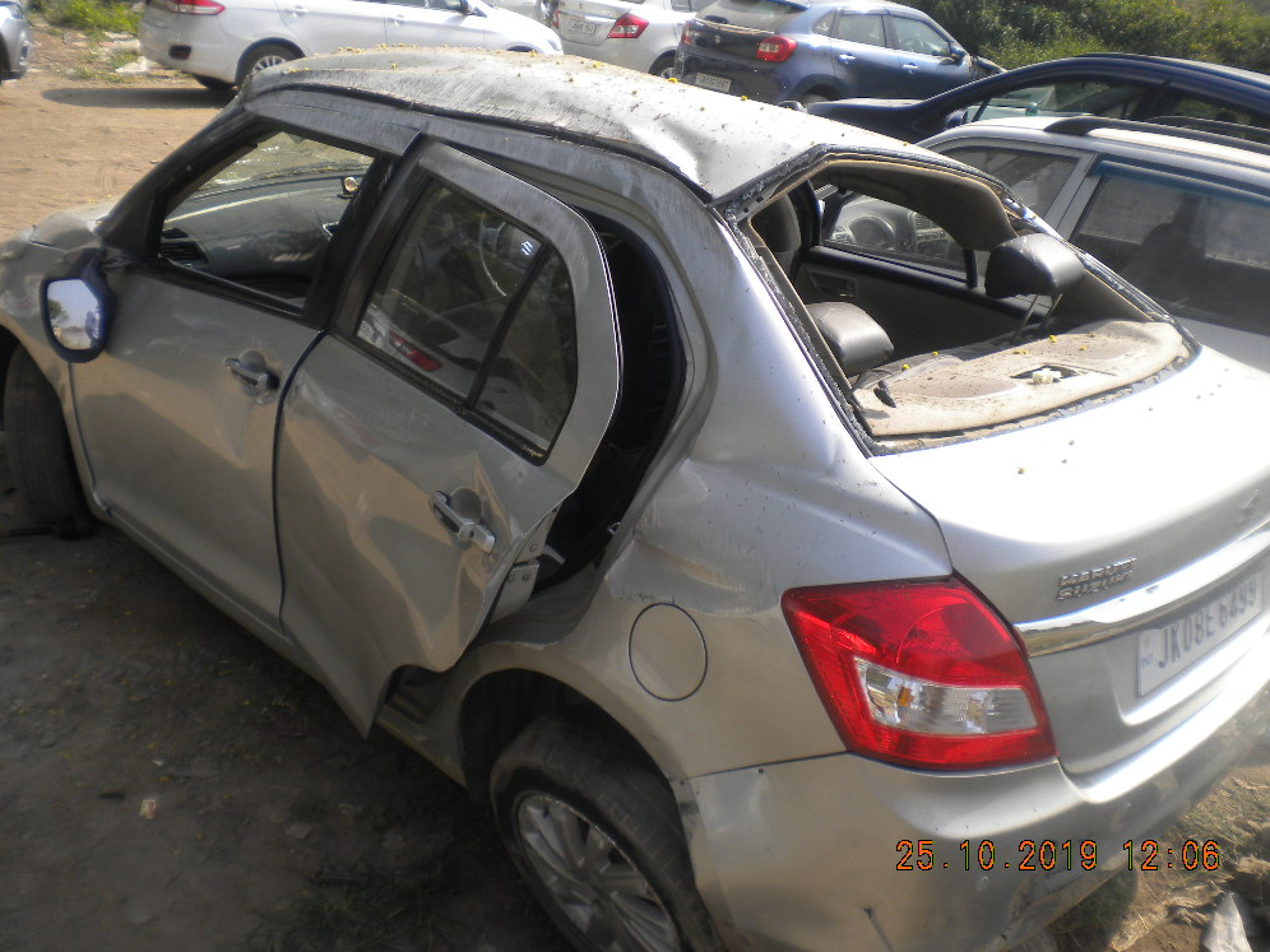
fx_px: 1321
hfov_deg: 51.4
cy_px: 469
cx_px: 645
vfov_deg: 39.7
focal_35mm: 36
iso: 80
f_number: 4.6
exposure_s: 1/344
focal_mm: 6.3
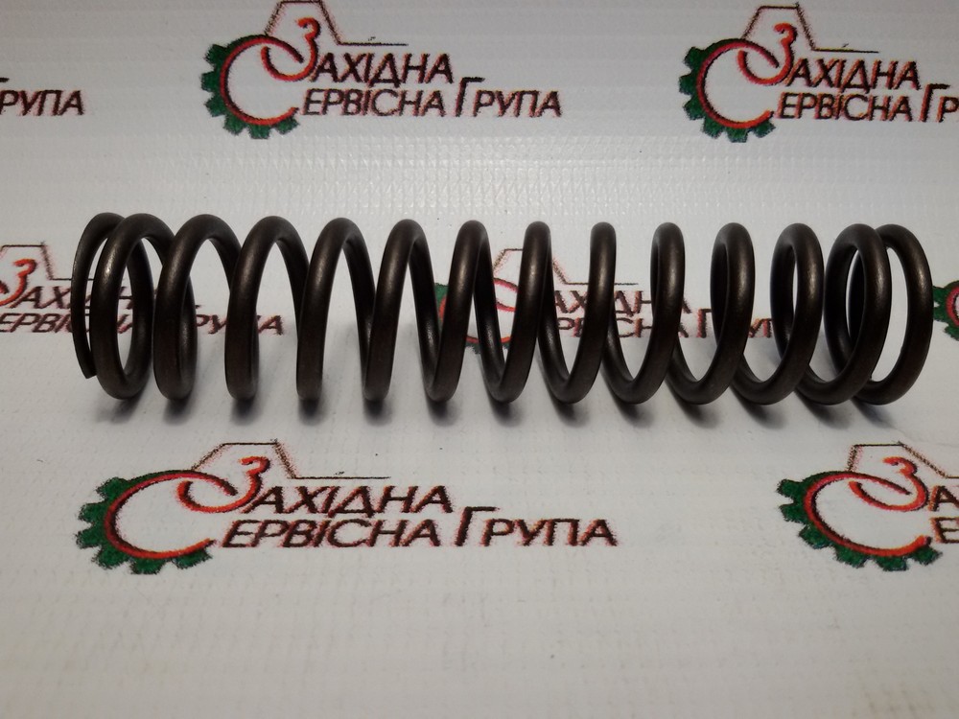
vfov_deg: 45.4
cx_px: 480
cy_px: 360
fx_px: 859
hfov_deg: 58.4
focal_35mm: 31
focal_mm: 2.93
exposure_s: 1/100
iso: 64
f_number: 2.4
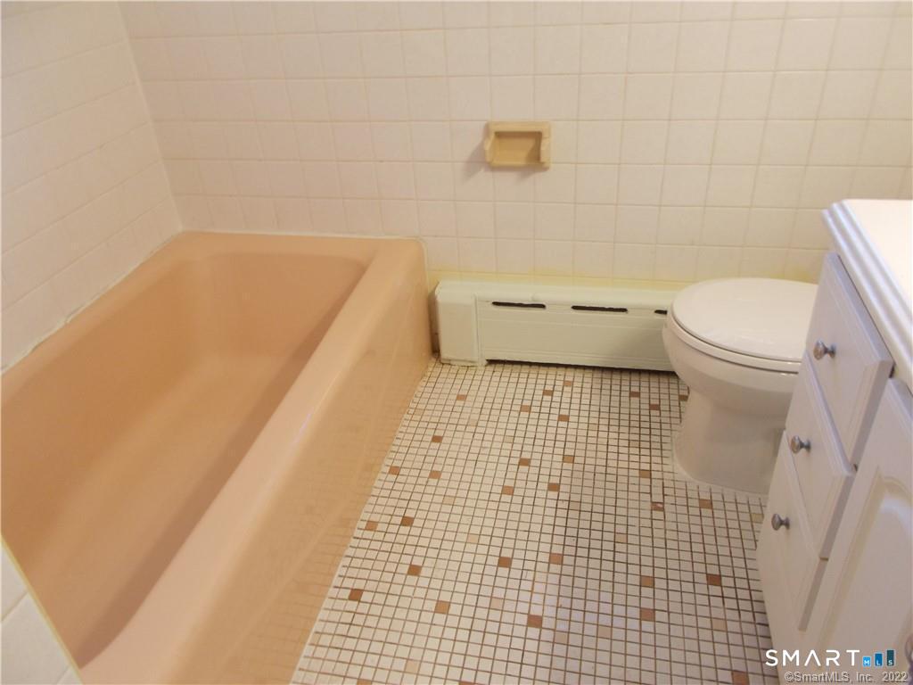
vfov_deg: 53.1
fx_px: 686
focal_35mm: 26
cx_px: 456
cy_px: 342
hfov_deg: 67.3
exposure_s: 1/25
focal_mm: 4.6
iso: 160
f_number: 3.2
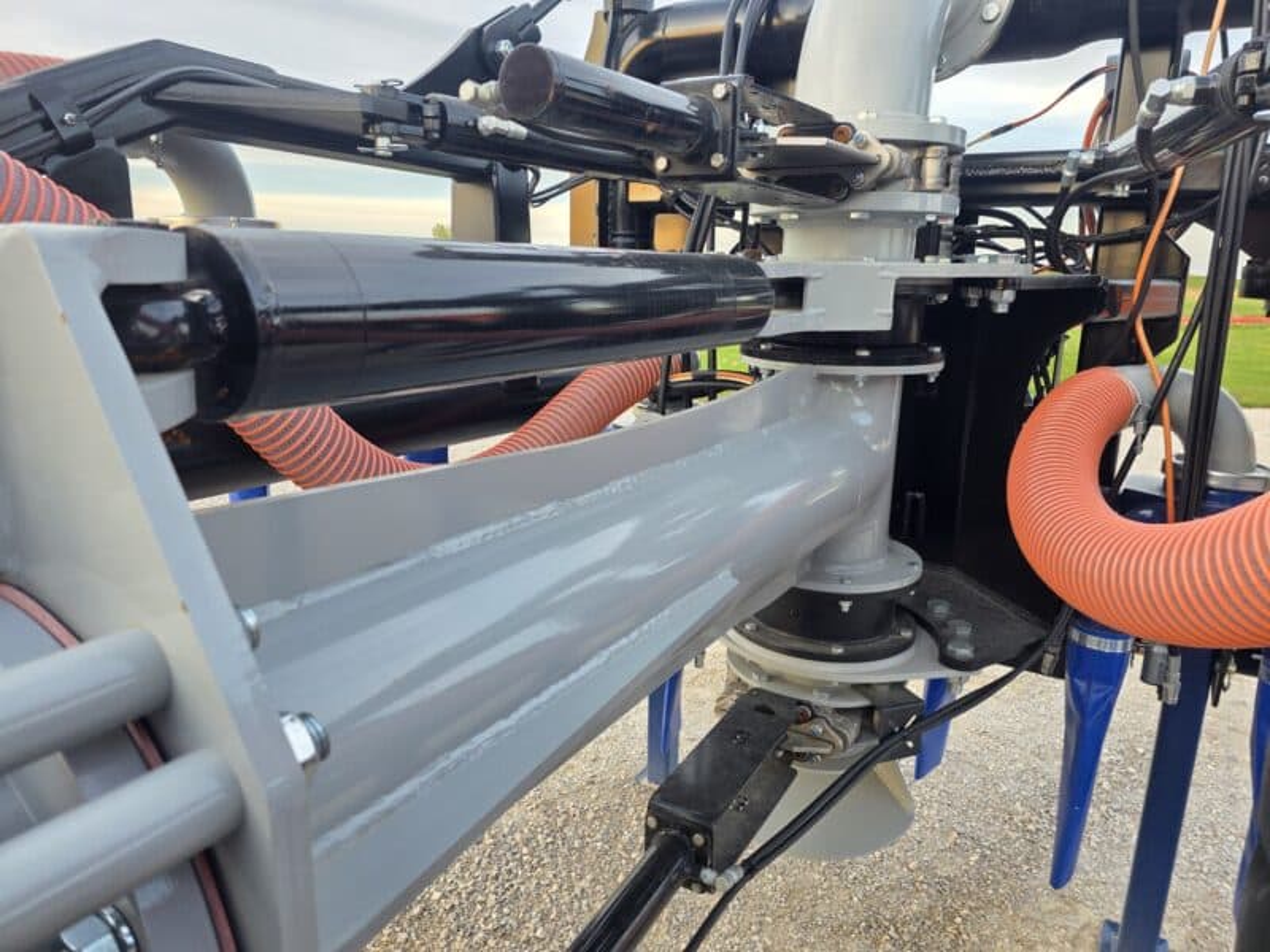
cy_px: 476
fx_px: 844
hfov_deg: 73.9
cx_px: 635
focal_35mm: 23
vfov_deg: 58.9
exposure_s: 1/180
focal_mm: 6.3
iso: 64
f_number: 1.7
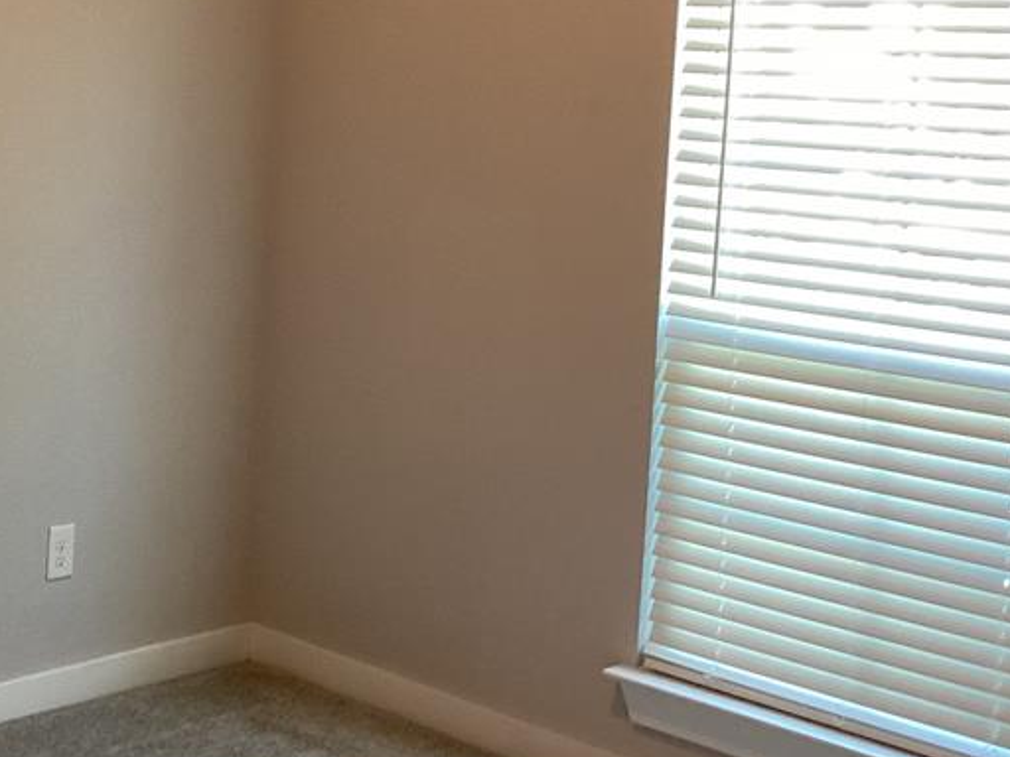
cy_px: 148
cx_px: 24
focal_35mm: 62
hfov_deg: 29.4
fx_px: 1809
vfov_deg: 23.3
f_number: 2.4
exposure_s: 1/60
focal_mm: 3.3
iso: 250
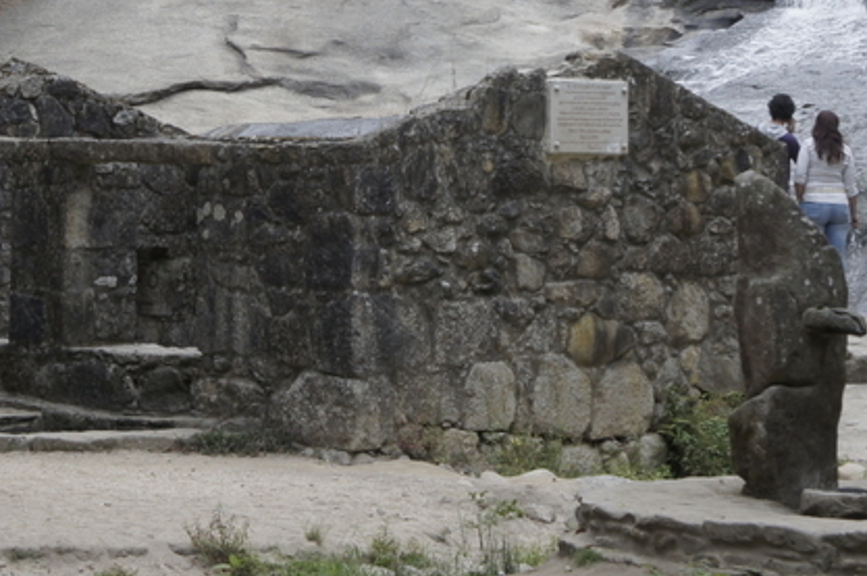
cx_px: 245
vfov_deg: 8.3
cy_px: -44
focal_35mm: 164
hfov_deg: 12.5
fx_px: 3945
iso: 200
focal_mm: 38
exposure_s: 1/125
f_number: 8
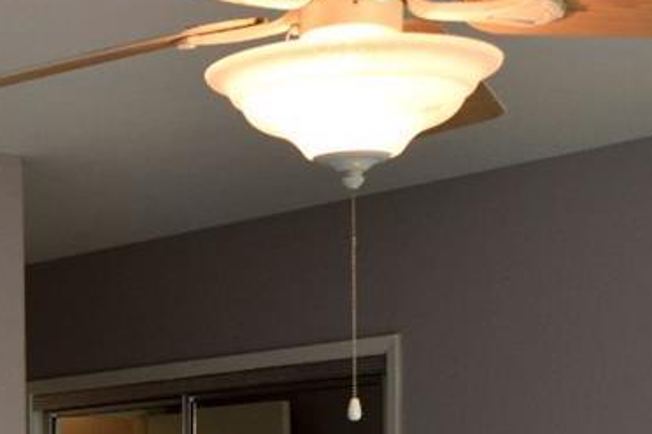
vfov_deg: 11.0
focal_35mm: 121
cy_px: 598
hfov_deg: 16.3
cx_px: -96
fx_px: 2191
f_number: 5
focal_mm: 20
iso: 400
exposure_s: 1/100
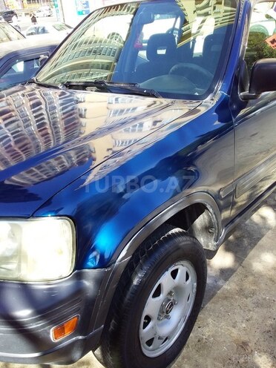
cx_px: 138
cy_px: 184
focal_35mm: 31
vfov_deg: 58.4
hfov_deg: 45.4
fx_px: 330
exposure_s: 1/302
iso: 40
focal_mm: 3.3
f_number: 2.2
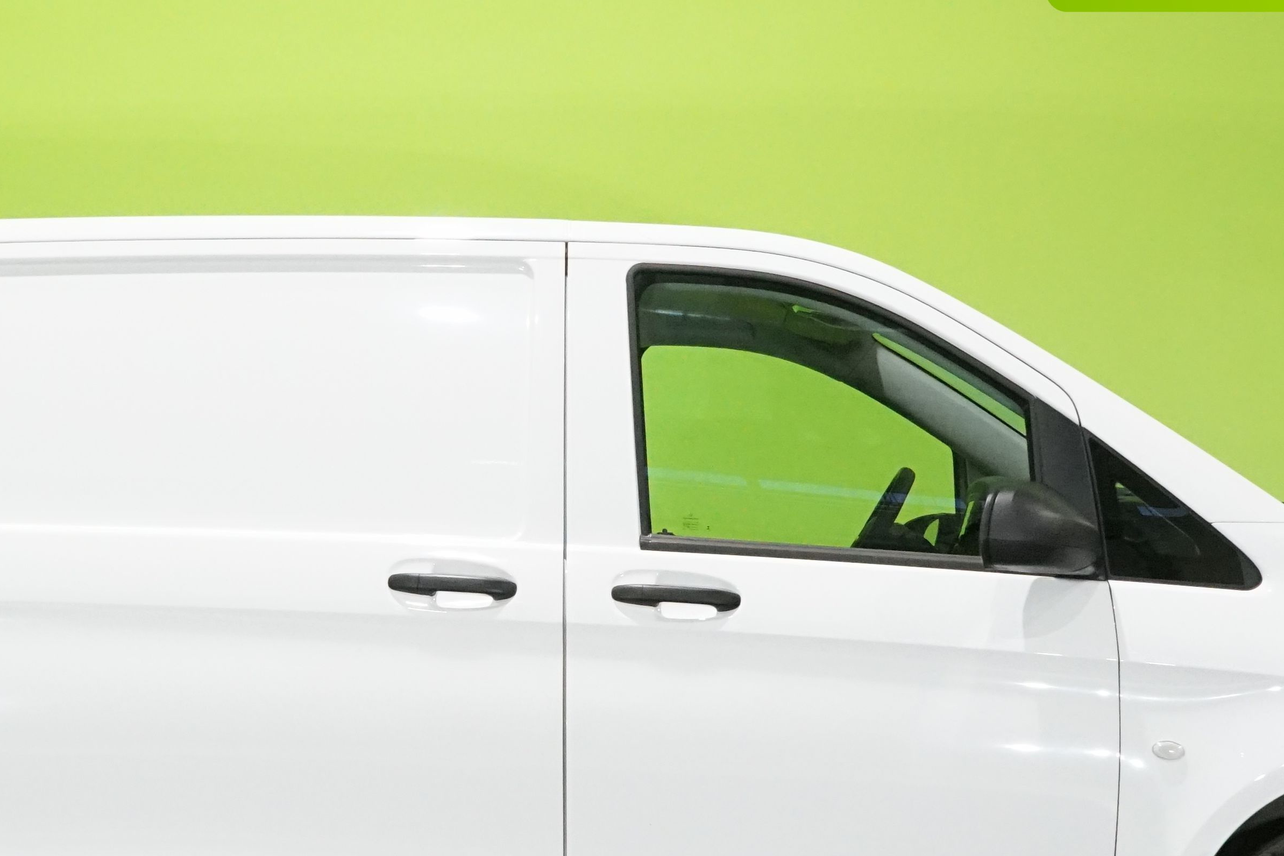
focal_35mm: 93
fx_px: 3317
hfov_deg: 21.8
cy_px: 560
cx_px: 441
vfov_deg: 14.7
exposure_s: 1/80
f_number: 10
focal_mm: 37
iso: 6400
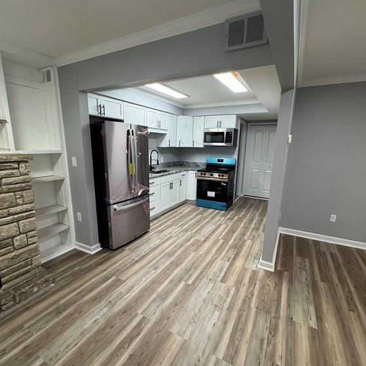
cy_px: 189
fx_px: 203
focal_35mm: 17
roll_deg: -1.0
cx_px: 183
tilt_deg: -12.5
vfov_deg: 83.9
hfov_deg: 84.0
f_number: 2.2
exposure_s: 1/120
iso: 200
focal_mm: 2.22
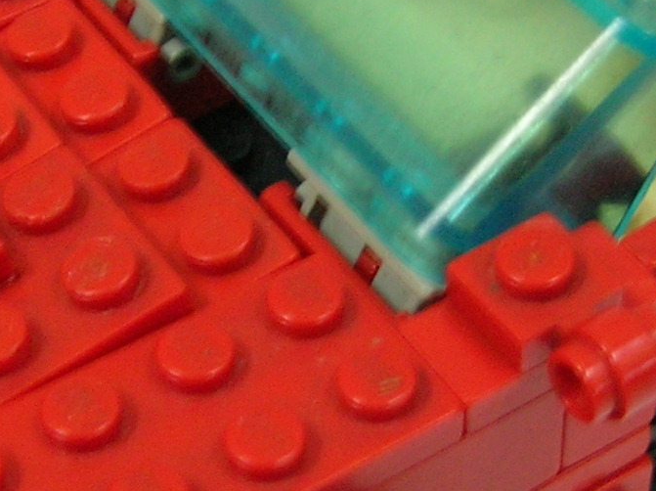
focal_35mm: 116
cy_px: 281
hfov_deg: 17.0
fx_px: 2196
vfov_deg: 12.7
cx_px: 413
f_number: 2.9
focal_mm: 5.7
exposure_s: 1/3.1
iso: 100
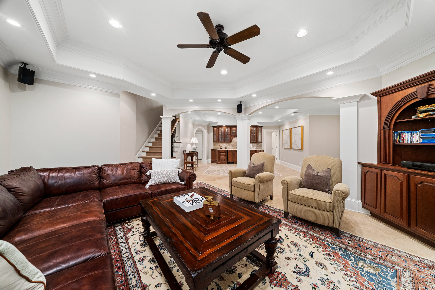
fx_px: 145
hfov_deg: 112.6
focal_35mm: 12
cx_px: 218
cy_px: 145
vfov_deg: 90.0
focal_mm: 12
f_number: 8
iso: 400
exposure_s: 1/2.5
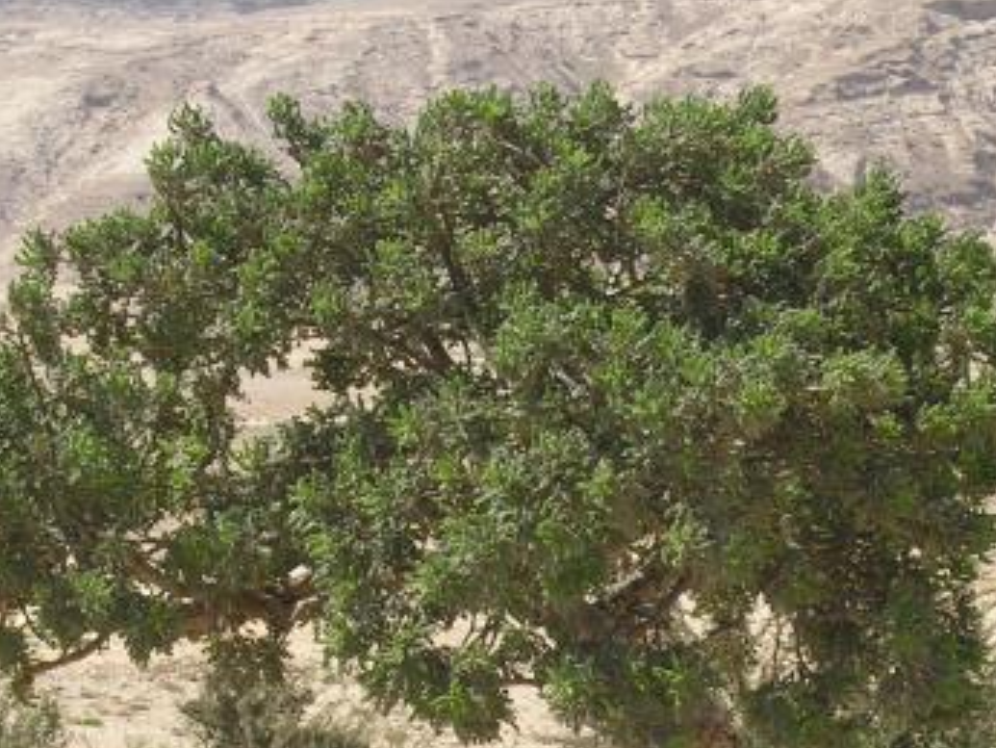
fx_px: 7340
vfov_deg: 5.8
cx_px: 774
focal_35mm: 255
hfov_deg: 7.8
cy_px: 866
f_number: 6.2
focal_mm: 21.8
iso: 50
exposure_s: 1/156
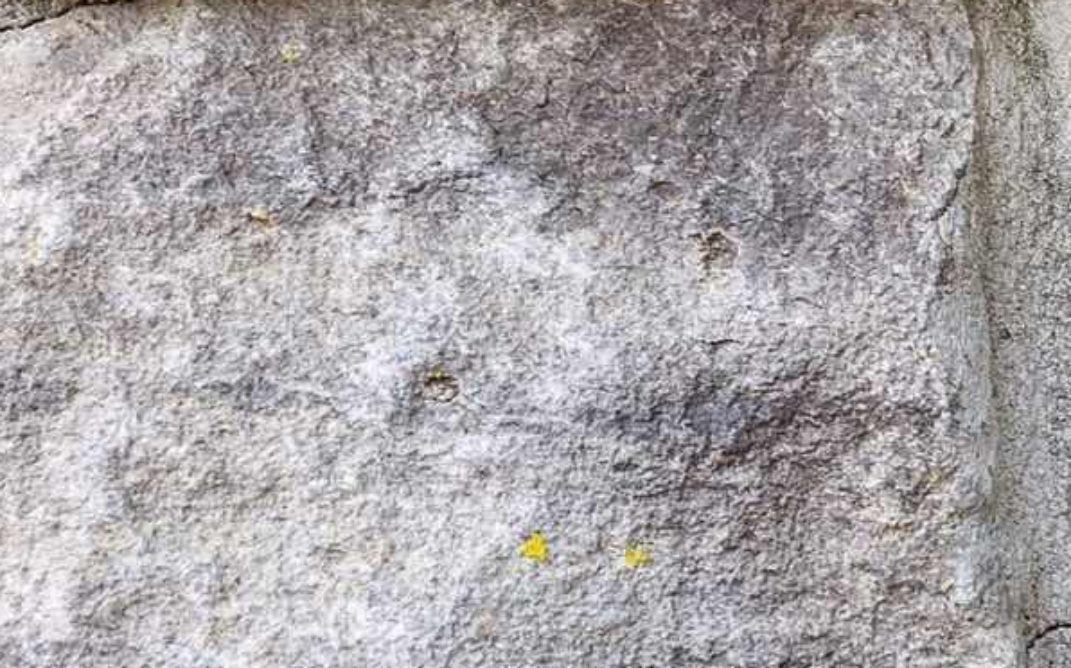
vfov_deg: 3.5
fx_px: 10737
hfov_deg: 5.7
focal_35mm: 368
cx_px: 1402
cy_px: -1029
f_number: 8
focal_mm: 70
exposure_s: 1/20
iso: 640
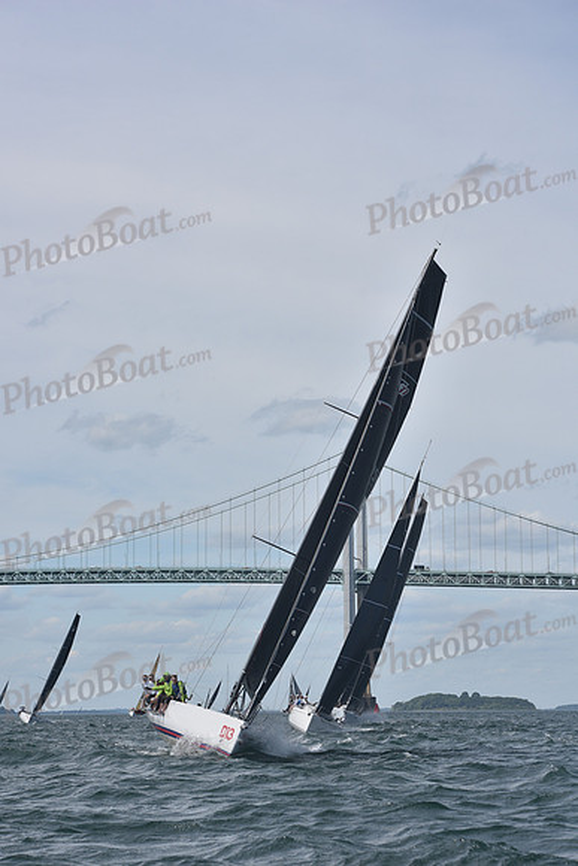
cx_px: 289
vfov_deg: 22.1
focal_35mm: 92
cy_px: 433
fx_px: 2214
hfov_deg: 14.9
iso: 320
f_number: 8
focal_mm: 92
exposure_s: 1/800
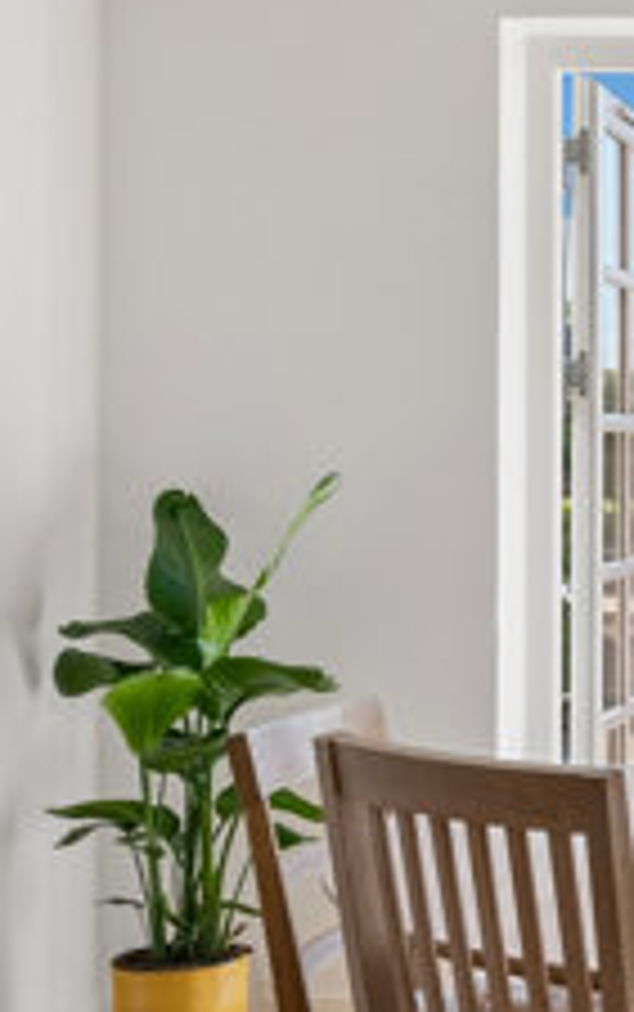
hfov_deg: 15.2
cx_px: 1097
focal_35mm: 76
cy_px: 452
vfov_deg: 27.1
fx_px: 2097
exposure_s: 1/640
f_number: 7.1
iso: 800
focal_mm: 21
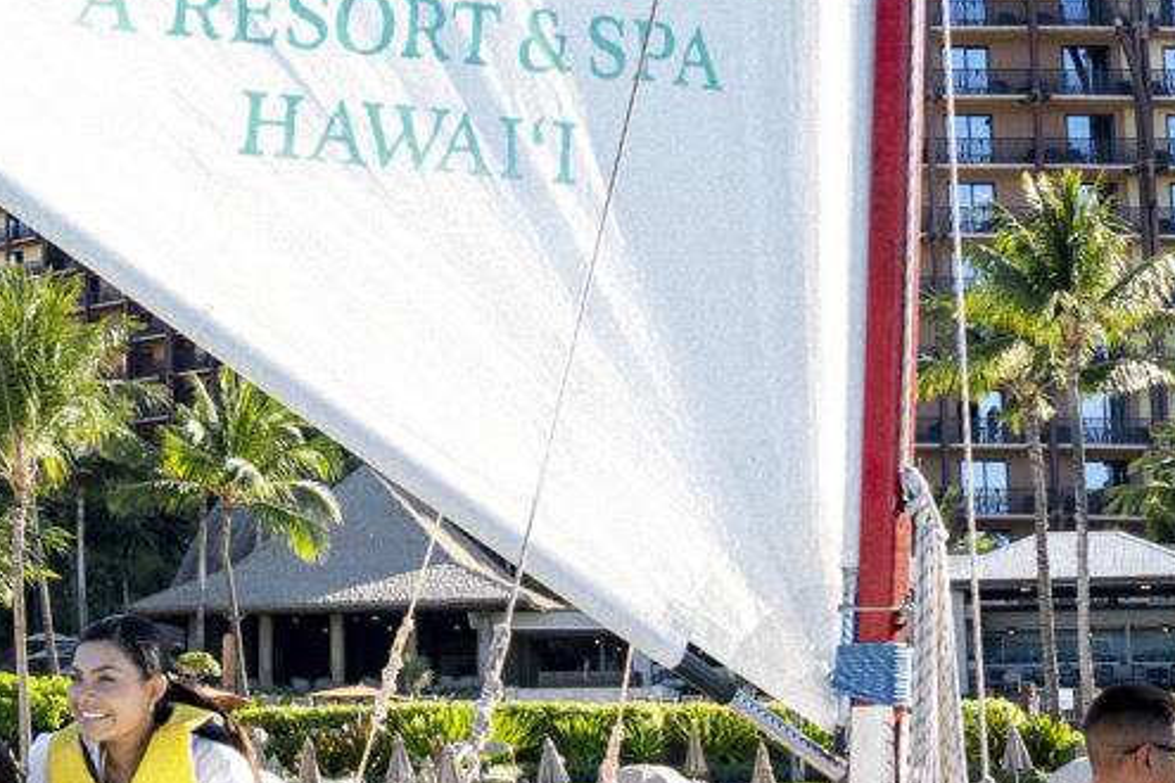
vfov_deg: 11.0
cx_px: -508
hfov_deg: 15.4
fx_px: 4047
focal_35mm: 124
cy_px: 243
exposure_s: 1/400
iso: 200
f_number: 5
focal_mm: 24
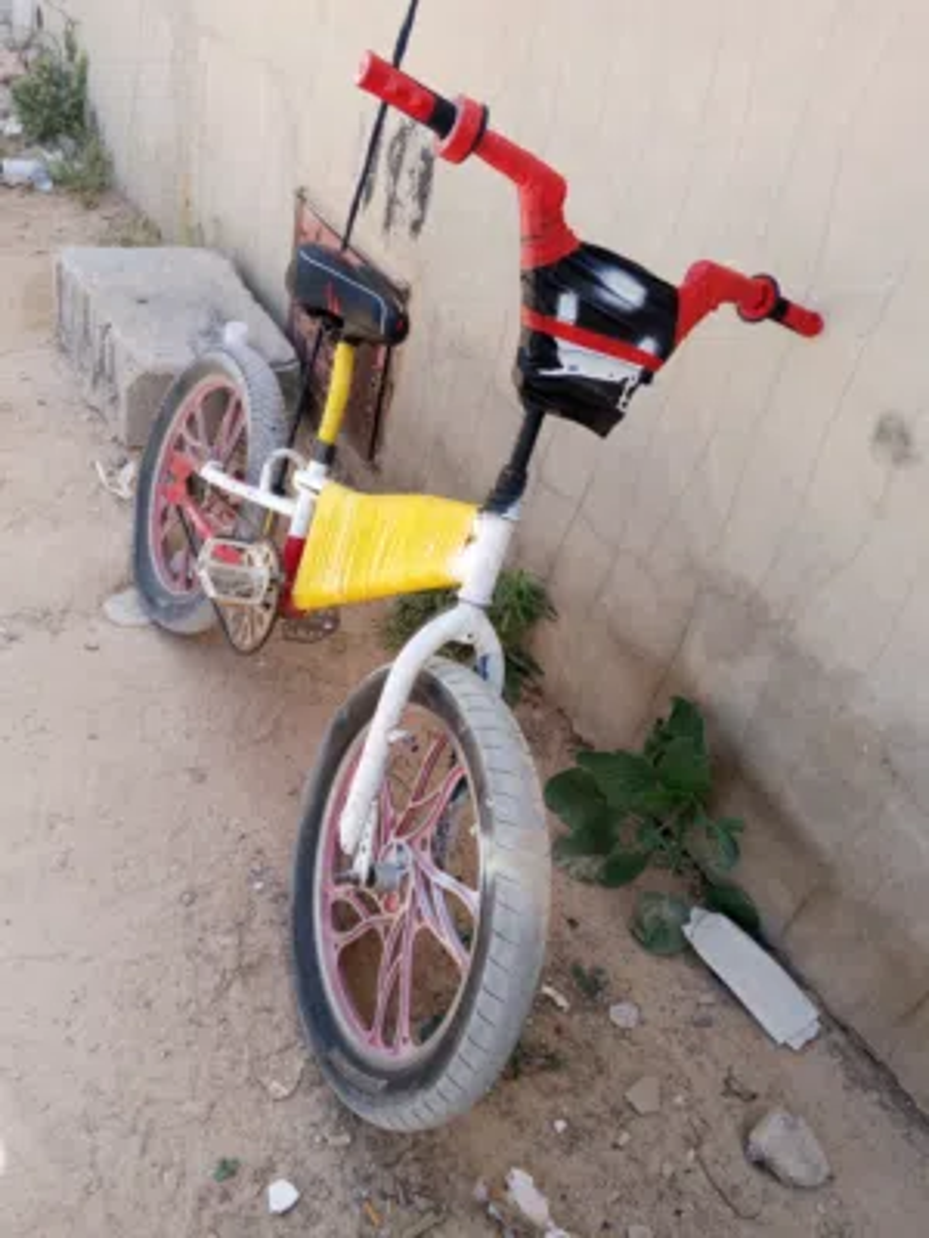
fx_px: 823
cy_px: 619
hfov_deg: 58.9
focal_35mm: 23
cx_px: 464
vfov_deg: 73.9
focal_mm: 4.09
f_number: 1.6
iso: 102
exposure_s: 1/236
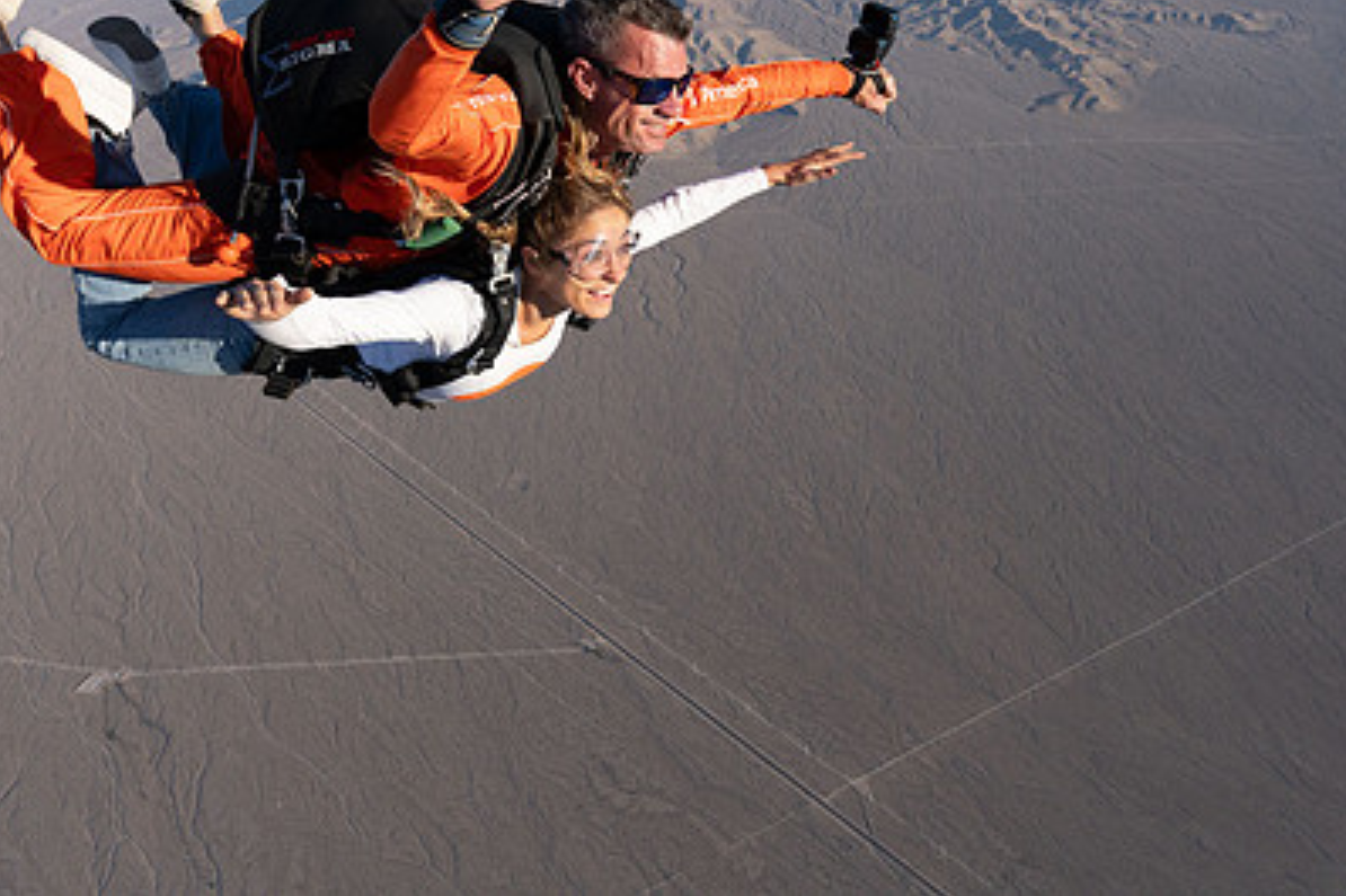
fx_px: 1308
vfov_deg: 37.1
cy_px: 245
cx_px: 643
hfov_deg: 54.4
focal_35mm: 35
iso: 800
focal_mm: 24
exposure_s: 1/2000
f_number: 8
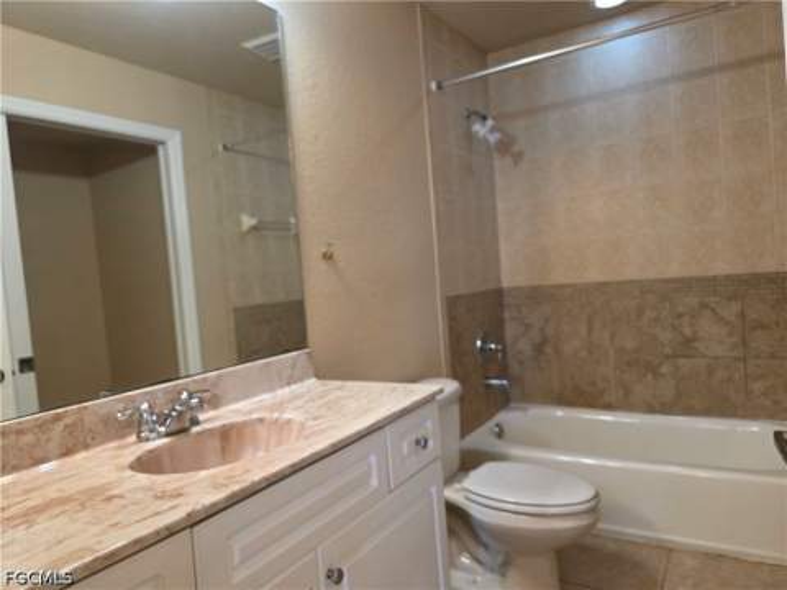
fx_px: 523
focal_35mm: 23
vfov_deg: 58.9
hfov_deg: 73.9
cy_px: 295
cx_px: 394
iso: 320
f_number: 1.7
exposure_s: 1/120
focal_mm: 6.3
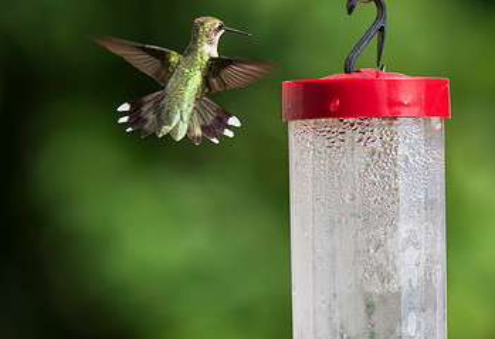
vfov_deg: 0.7
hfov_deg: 1.1
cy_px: 308
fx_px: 26774
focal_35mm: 1931
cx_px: 456
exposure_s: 1/2000
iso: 1400
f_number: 8
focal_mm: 600
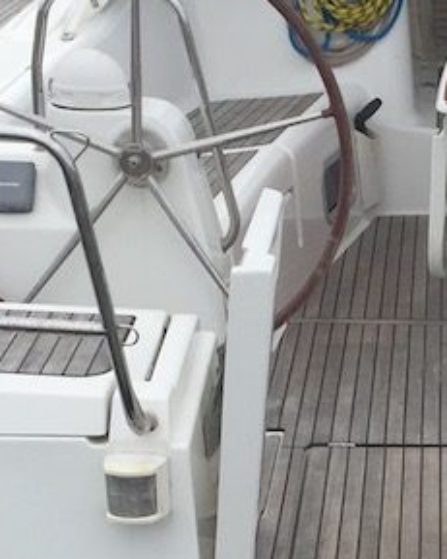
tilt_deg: -25.9
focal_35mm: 112
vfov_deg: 16.6
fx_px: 1853
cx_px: 528
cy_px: 628
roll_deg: -2.5
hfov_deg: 13.4
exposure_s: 1/1799
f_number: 2.2
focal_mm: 4.15
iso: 32
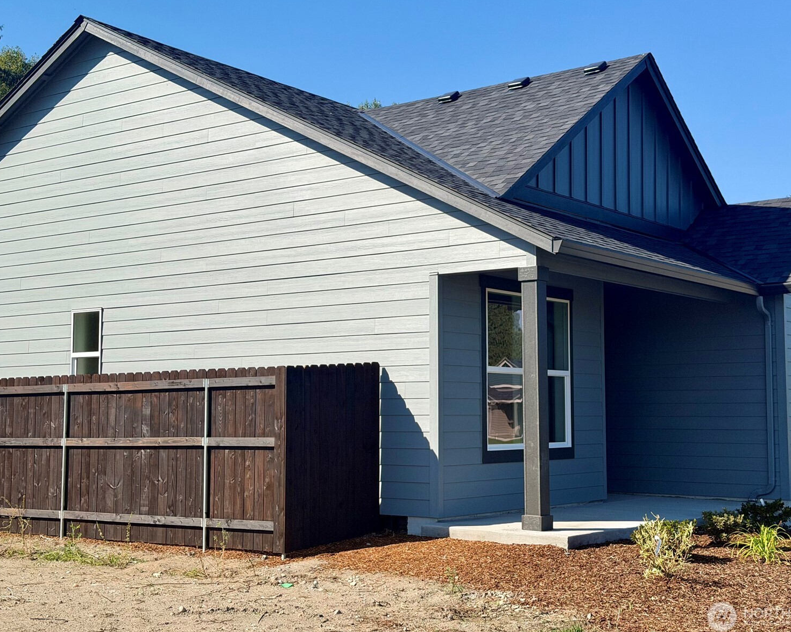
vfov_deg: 29.7
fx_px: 1194
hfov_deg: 36.6
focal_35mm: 51
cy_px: 316
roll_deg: +0.5
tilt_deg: +4.3
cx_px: 416
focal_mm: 6.76
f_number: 1.78
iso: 64
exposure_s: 1/4878
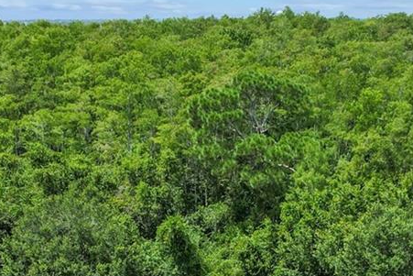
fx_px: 895
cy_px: 324
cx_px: 275
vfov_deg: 16.8
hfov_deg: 25.8
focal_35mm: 78
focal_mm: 8.38
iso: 110
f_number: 2.8
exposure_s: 1/400
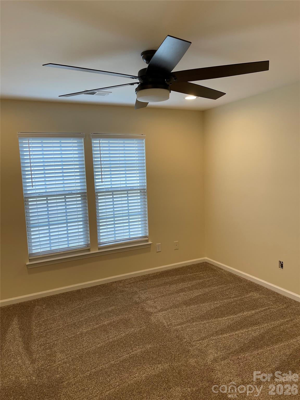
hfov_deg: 53.1
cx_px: 150
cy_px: 200
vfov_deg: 67.3
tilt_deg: -5.4
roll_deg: +3.3
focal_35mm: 26
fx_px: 300
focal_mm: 5.1
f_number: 1.6
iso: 64
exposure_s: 1/120
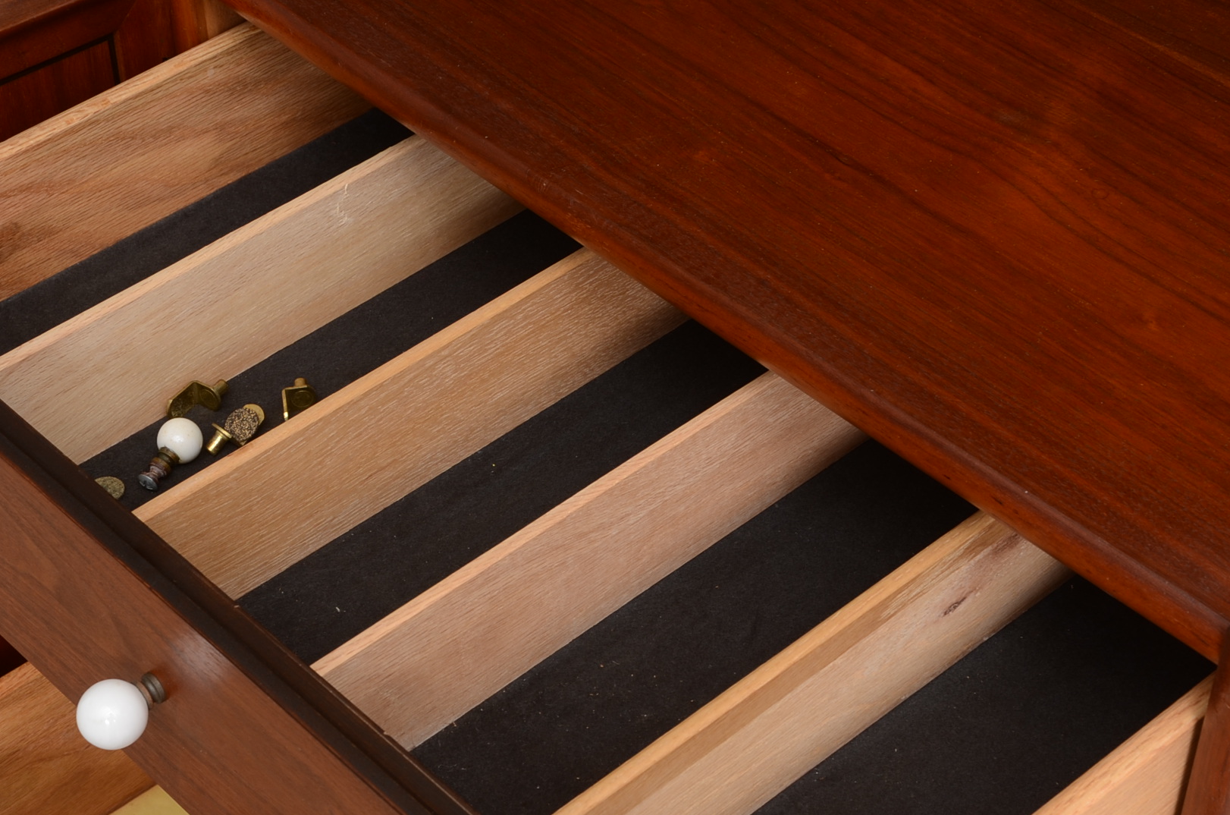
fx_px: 2719
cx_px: 534
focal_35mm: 80
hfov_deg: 25.5
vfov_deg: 17.0
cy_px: 534
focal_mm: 35
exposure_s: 1/80
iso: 125
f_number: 9
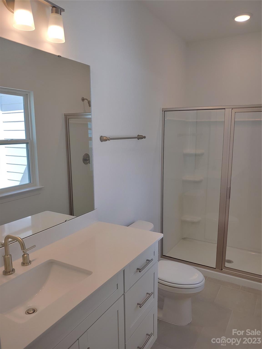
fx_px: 252
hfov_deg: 54.9
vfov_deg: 69.4
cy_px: 174
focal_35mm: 25
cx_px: 131
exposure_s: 1/350
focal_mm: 4.23
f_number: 1.5
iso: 50
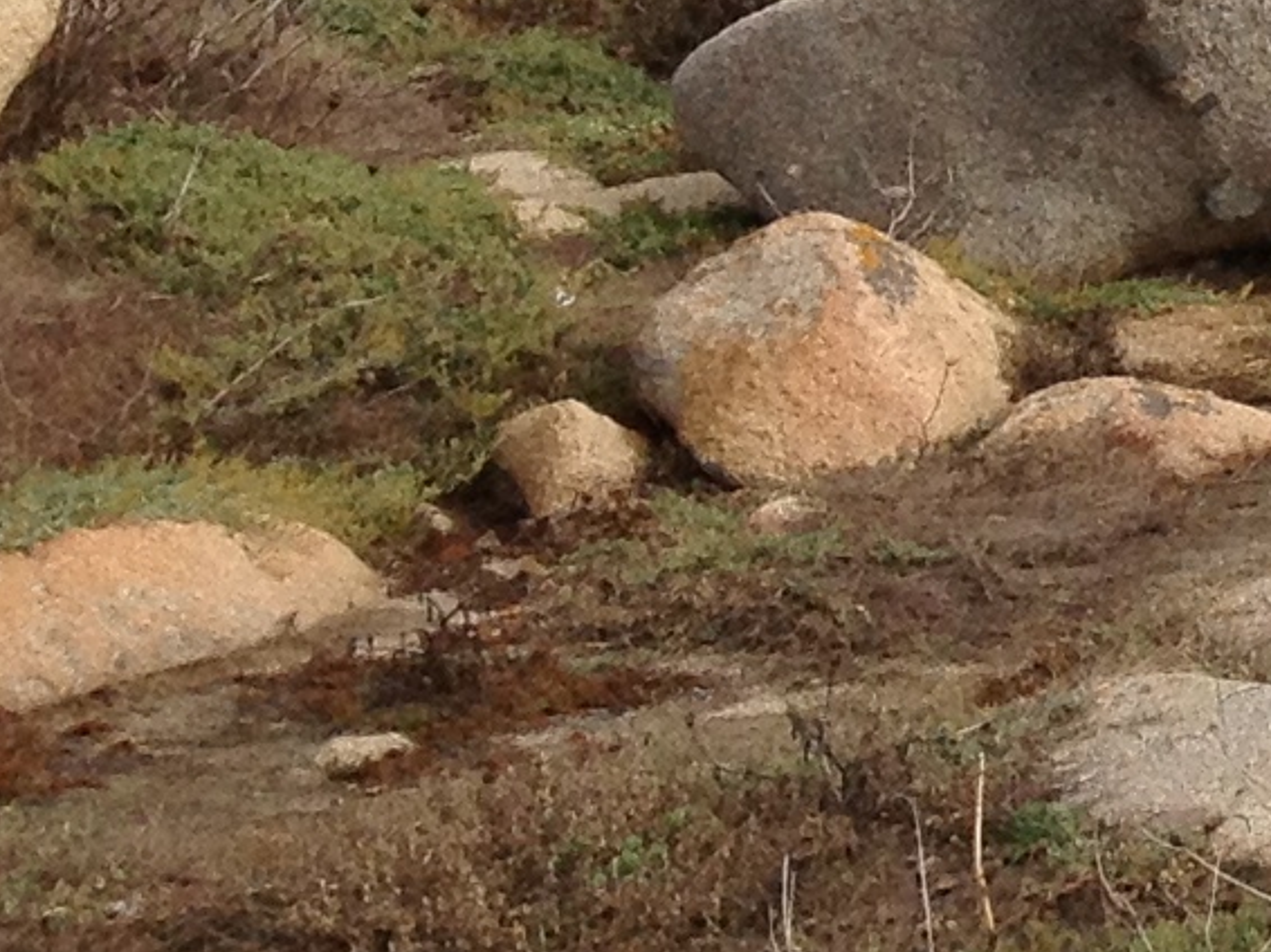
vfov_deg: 7.1
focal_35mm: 202
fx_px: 7414
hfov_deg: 8.7
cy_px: -999
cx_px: 3243
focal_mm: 4.28
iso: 64
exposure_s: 1/2208
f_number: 2.4
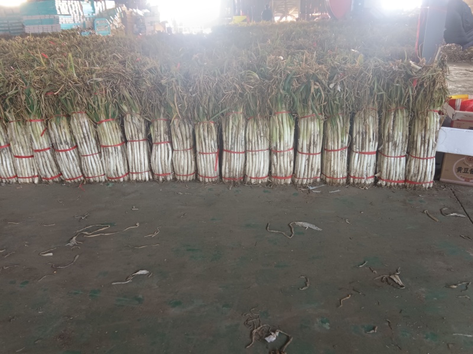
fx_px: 369
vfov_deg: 51.4
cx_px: 236
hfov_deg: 65.3
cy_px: 177
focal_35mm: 27
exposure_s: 1/20
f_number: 2.2
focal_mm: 3.66
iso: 716
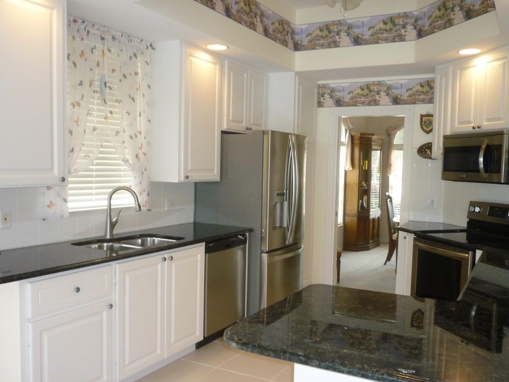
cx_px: 273
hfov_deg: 56.8
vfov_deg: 44.1
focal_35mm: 32
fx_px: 471
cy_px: 209
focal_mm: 5.2
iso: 200
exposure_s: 1/30
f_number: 3.3
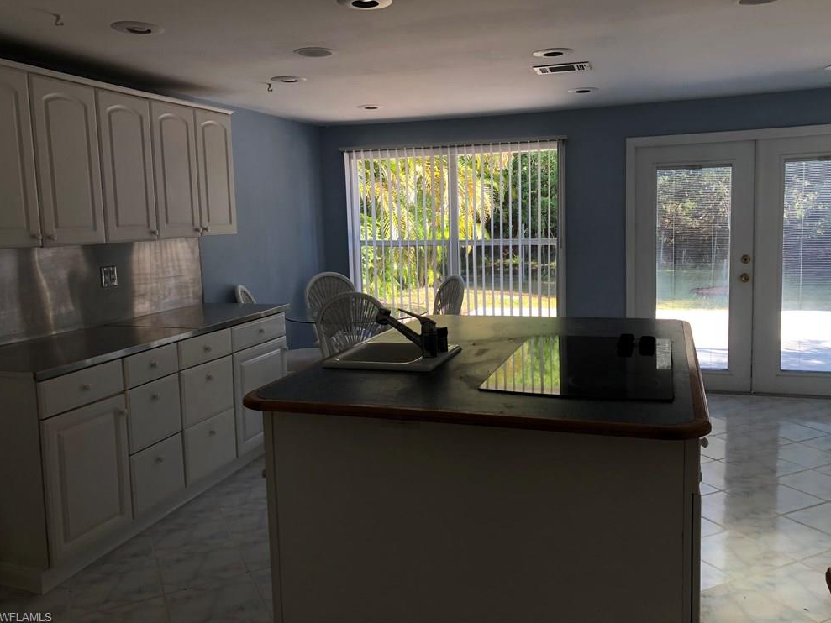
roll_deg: +1.1
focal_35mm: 29
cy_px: 303
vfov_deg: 48.2
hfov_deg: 61.7
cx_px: 420
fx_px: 696
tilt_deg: -6.5
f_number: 1.8
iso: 50
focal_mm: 4
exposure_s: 1/120
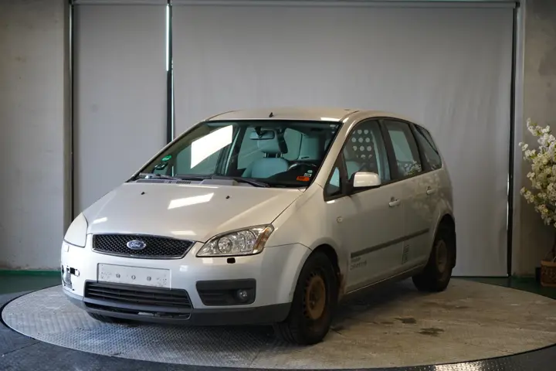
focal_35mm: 65
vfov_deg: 20.9
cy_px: 186
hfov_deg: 31.0
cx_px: 278
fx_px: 1004
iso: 1250
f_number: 5.6
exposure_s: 1/160
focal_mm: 65
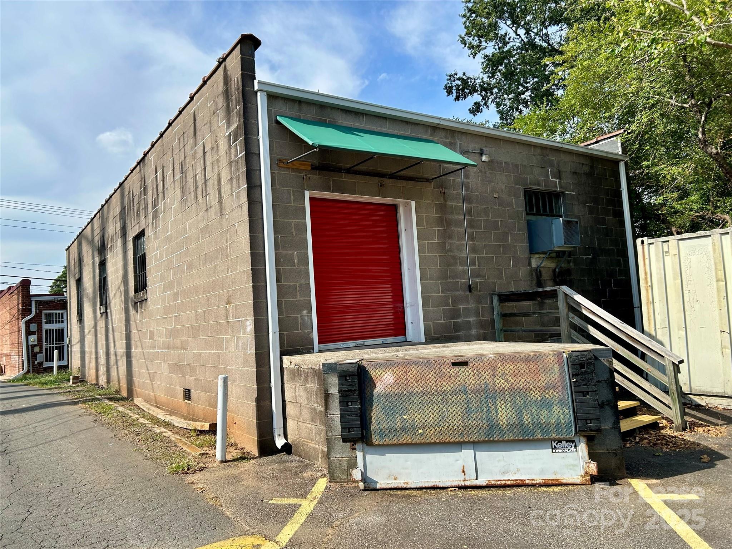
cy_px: 274
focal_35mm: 26
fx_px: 550
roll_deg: +3.9
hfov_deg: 67.3
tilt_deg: +3.6
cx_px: 366
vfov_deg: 53.1
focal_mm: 5.7
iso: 50
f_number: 1.5
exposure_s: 1/3077
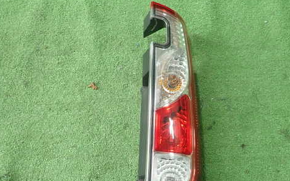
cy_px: 115
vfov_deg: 37.0
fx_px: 269
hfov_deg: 56.4
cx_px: 170
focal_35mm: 34
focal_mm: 4.5
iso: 200
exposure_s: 1/60
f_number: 2
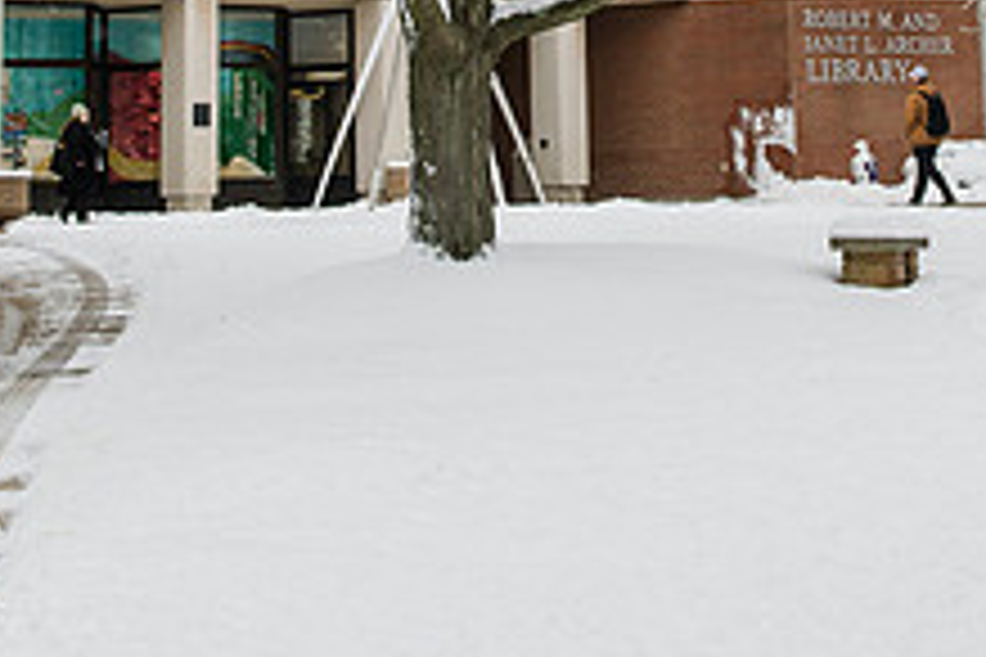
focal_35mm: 82
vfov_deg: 15.8
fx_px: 2246
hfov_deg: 24.7
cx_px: 590
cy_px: -187
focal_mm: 31
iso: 320
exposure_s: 1/320
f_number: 4
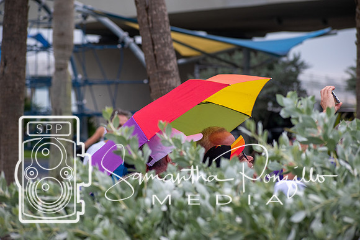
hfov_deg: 11.0
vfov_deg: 7.3
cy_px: 120
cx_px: 180
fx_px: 1875
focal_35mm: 188
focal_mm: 125
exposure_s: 1/500
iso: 250
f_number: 5.6
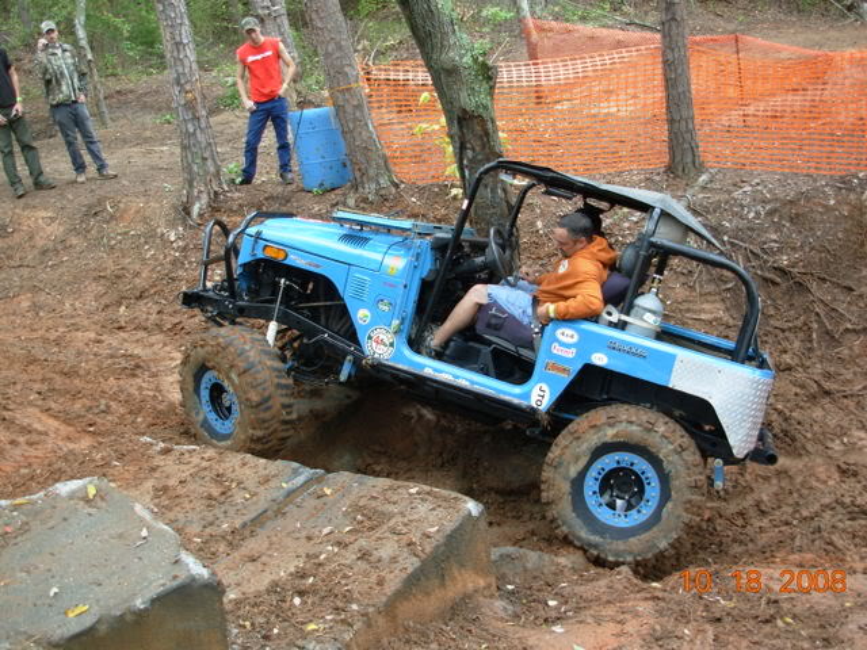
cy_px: 325
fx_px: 952
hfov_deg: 49.0
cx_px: 434
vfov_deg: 37.7
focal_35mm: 38
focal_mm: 6.3
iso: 50
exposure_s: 1/52.3
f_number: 2.9
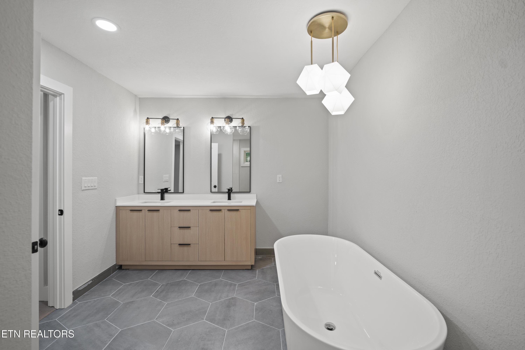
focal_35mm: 15
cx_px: 262
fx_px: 217
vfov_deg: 77.7
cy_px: 175
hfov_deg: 100.8
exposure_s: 1/6
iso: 100
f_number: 4.5
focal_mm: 14.9
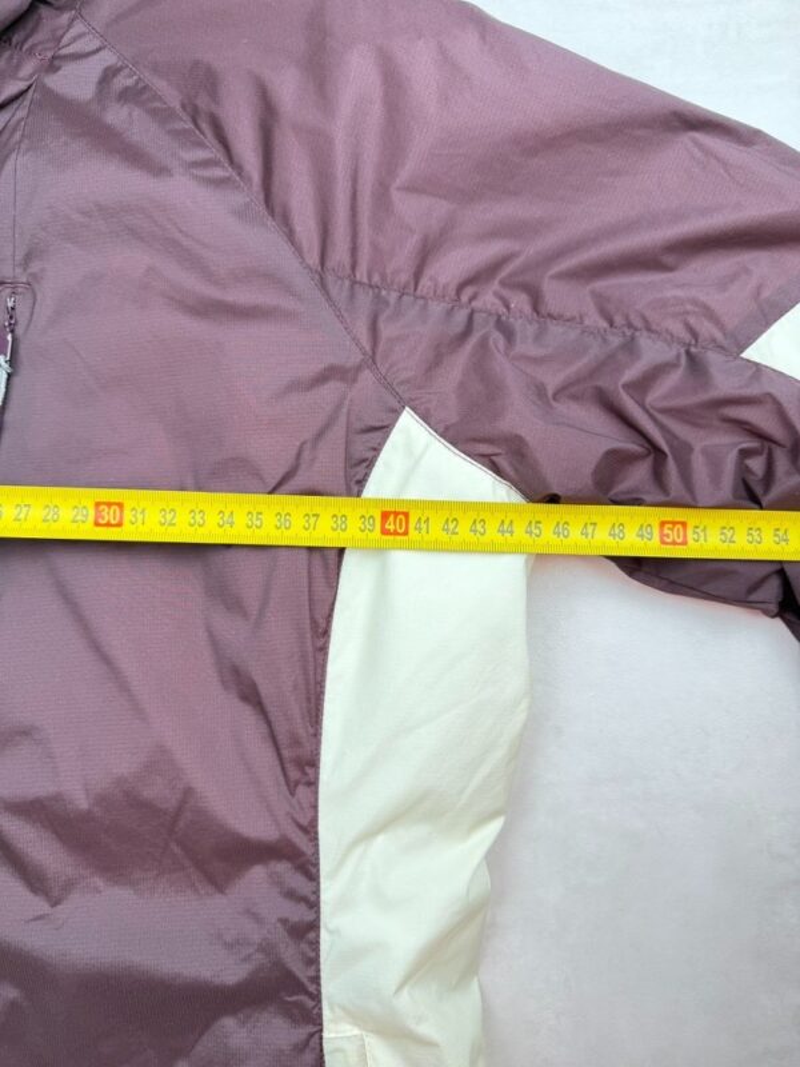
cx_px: 400
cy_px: 534
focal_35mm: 24
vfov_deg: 71.6
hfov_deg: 56.8
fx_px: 740
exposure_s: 1/100
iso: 100
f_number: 1.78
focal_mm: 6.76
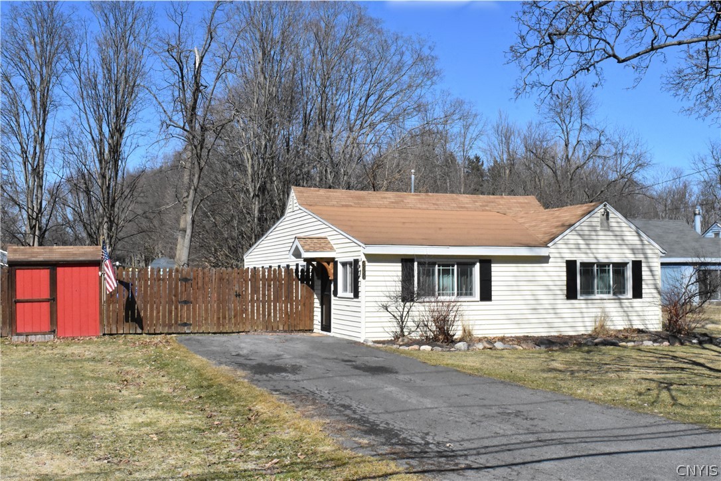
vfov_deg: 33.0
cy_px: 240
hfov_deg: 47.9
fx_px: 811
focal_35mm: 40
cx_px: 360
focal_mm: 27
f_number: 22
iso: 5000
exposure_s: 1/2000
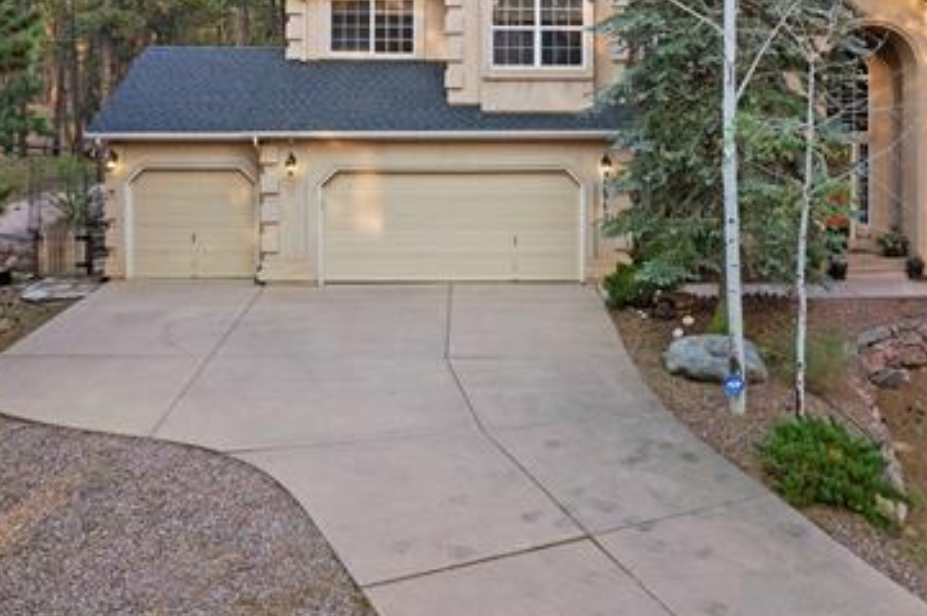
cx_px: 539
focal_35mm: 39
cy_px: 121
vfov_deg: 33.1
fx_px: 1003
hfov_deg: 49.4
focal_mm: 8.38
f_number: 2.8
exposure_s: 1/160
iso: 110
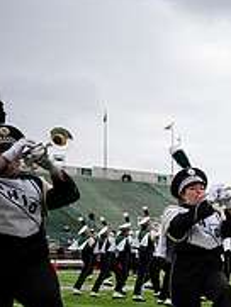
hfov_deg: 15.4
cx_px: 479
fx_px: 658
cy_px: 238
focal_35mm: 74
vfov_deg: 25.9
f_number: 2.8
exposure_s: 1/500
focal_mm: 24
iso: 160
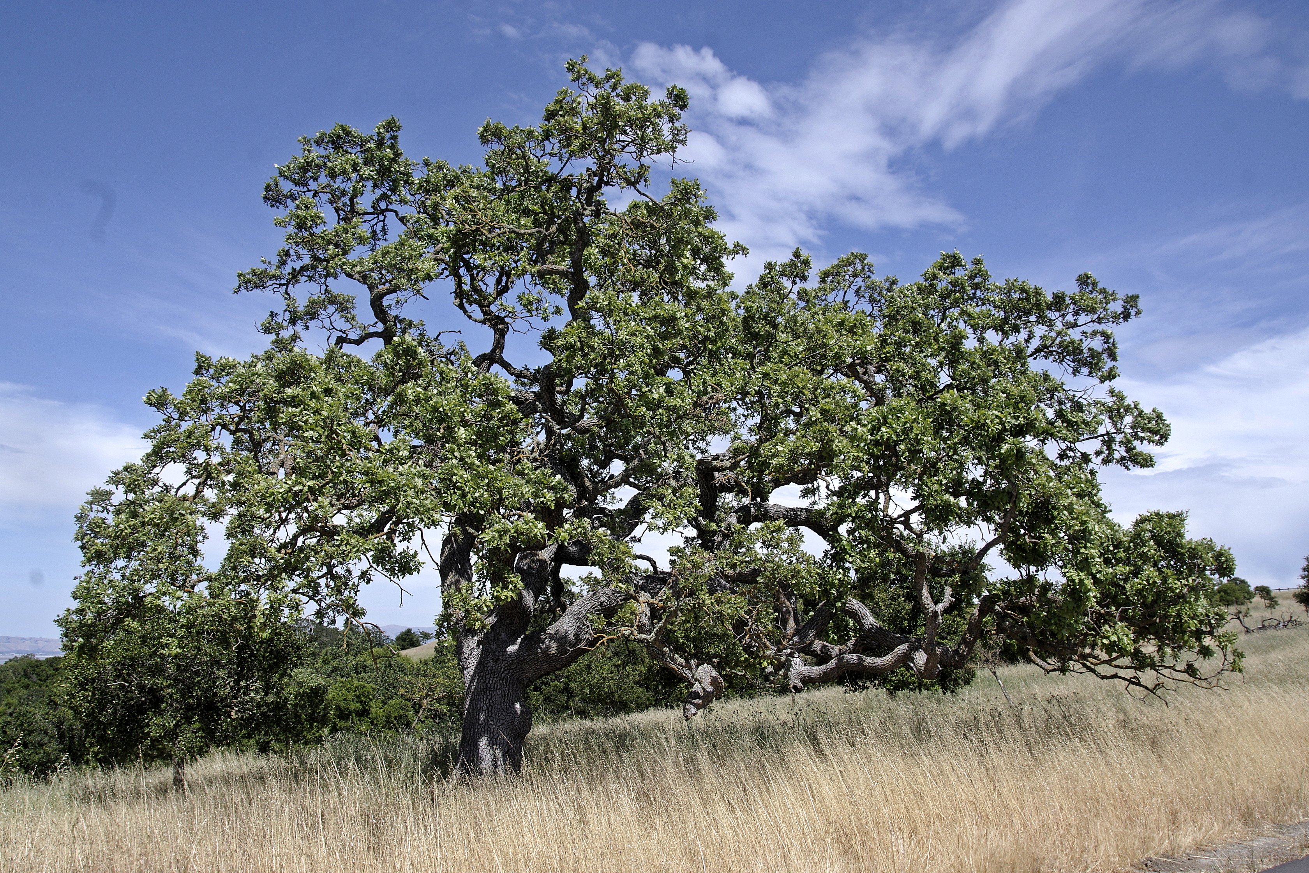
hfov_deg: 61.9
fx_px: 1091
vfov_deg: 43.6
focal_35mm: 30
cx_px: 654
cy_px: 436
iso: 200
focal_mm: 20
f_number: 8
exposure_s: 1/250
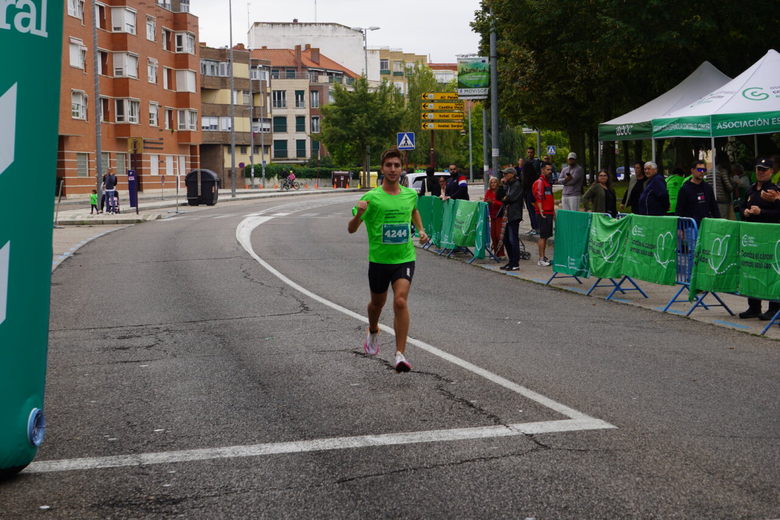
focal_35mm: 82
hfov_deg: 24.6
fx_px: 1787
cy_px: 260
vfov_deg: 16.5
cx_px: 390
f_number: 8
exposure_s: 1/125
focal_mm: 55
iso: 100
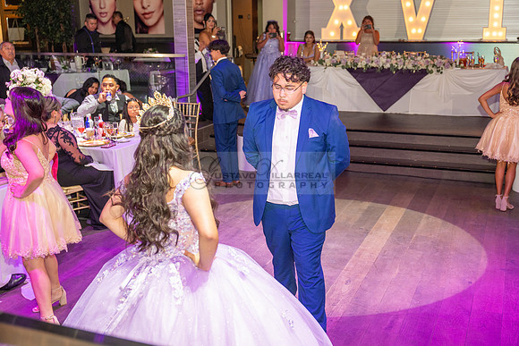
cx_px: 260
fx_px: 606
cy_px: 173
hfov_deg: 46.4
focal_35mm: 42
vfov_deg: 31.9
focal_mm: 42
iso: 1000
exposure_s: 1/125
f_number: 3.5
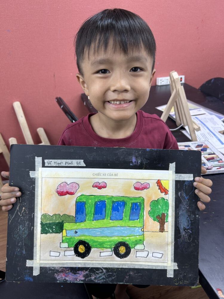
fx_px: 224
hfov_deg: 53.1
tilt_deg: -32.2
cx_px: 112
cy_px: 150
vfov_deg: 67.3
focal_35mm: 26
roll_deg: -1.0
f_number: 1.5
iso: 64
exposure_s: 1/100
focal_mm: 5.7
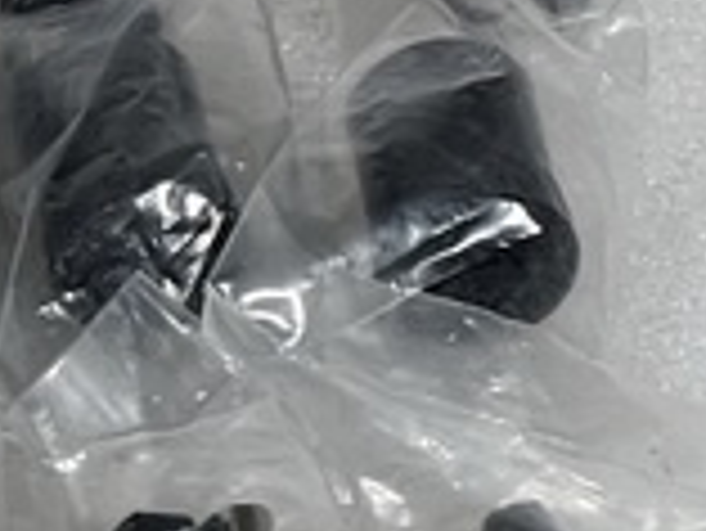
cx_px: -1408
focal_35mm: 501
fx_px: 10226
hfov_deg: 3.8
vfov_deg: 3.0
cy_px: 432
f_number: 2.8
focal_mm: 9
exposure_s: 1/120
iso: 32
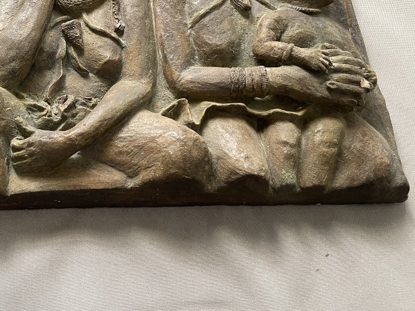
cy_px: 67
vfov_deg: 32.7
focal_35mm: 43
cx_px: 78
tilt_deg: -63.8
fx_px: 515
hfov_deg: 41.8
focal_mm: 4.2
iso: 125
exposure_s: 1/90
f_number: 1.6
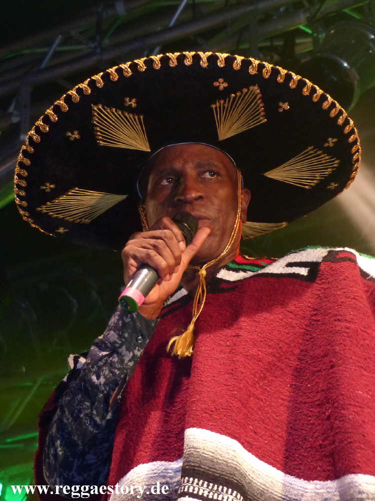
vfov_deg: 15.4
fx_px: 1849
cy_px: 250
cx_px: 188
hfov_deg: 11.6
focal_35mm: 128
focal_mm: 23.1
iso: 400
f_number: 2.8
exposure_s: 1/60
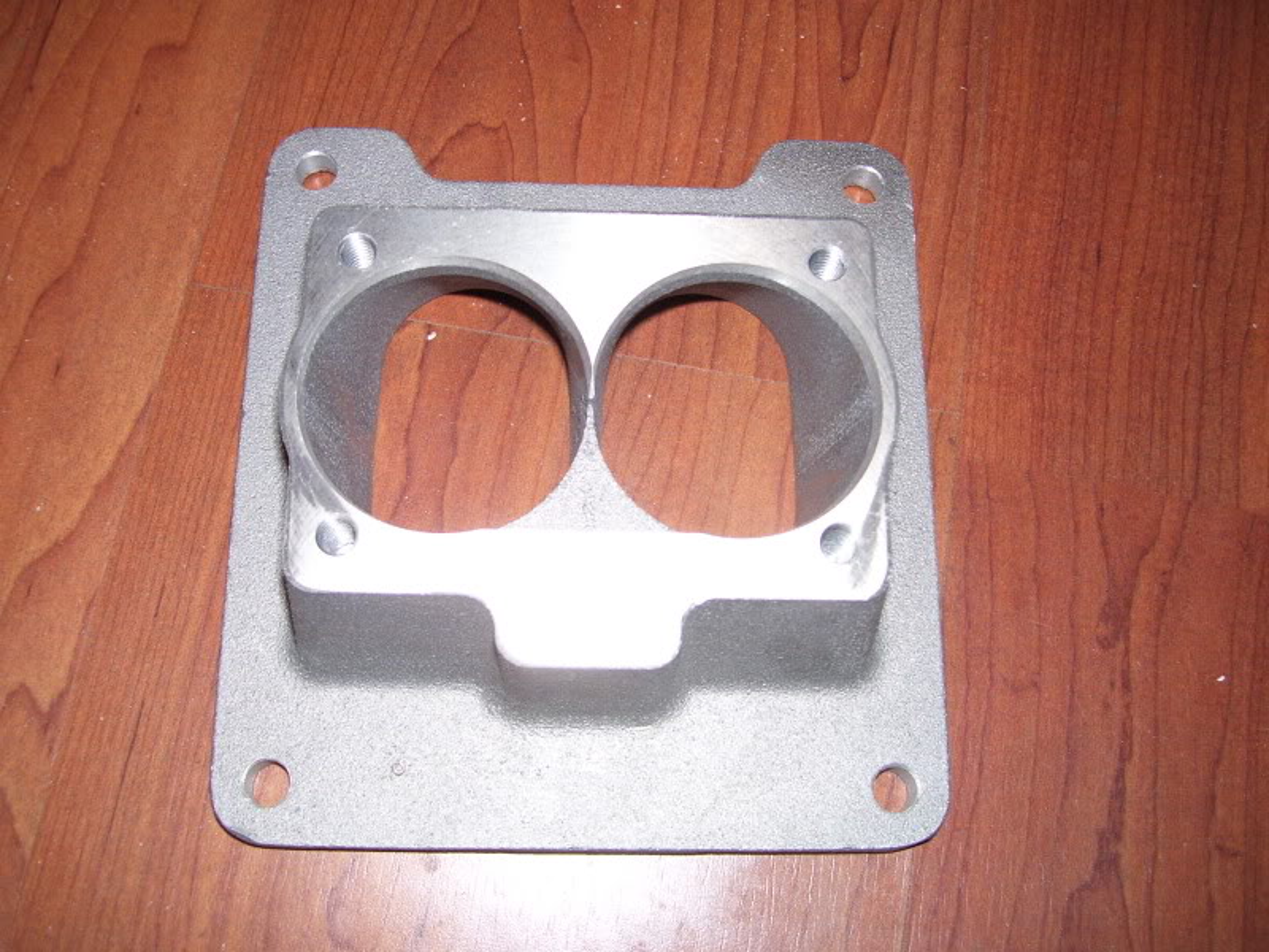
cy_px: 476
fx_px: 1356
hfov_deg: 50.1
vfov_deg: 38.7
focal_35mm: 37
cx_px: 634
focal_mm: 6
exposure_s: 1/60
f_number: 2.7
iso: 125
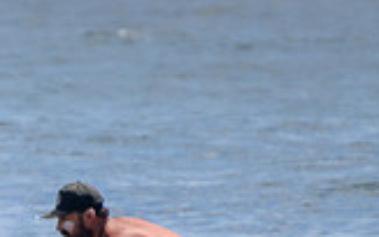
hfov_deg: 1.1
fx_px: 20613
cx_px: -224
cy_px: 320
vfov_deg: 0.7
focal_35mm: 1995
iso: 250
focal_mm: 400
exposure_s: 1/2000
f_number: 5.6
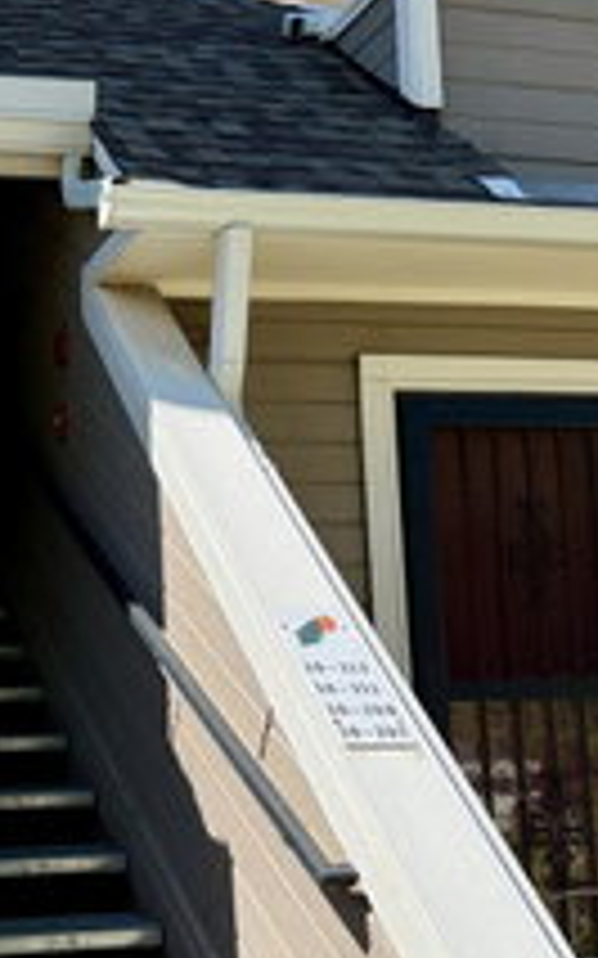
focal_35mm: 51
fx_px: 1331
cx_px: -29
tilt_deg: +7.0
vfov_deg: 39.4
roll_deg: +1.8
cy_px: 580
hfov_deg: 24.0
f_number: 1.78
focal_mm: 6.76
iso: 100
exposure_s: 1/4167
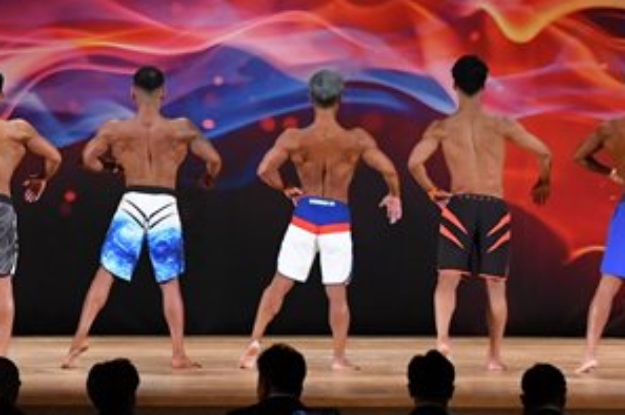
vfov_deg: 7.0
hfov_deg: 10.4
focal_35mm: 196
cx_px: 45
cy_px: 57
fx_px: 3397
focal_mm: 50
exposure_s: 1/400
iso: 3200
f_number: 5.6
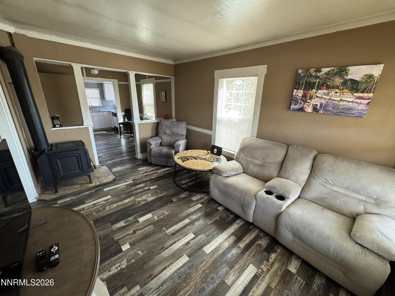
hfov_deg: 102.1
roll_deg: -2.5
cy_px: 148
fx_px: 160
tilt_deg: -18.0
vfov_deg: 85.7
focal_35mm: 14
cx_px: 198
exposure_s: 1/99
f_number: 2.2
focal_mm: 2.22
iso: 320
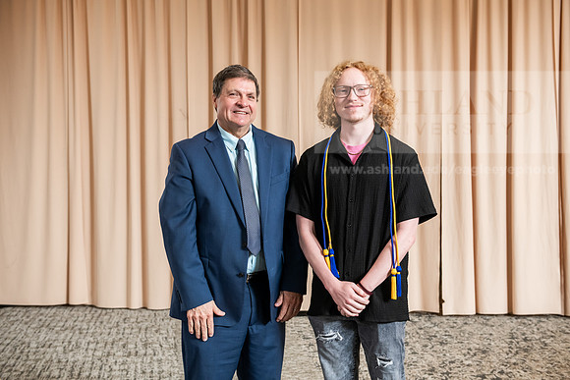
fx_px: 792
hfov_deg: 39.6
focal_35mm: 50
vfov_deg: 27.0
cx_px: 285
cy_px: 190
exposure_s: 1/200
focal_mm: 50
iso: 1600
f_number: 4.5
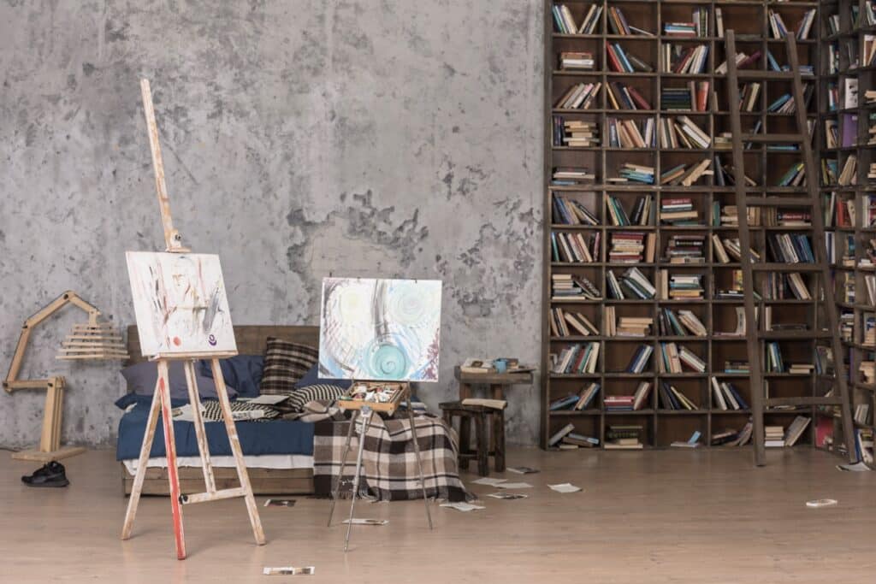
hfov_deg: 27.0
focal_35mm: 75
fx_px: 1825
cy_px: 292
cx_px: 438
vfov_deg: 18.2
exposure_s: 1/160
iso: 200
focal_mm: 75
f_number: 5.6
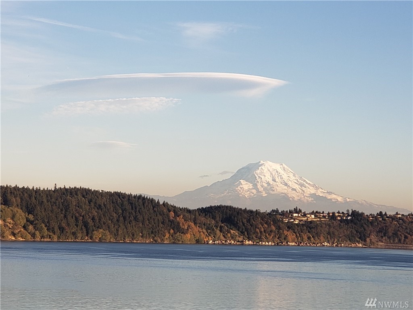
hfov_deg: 36.8
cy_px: 155
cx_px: 206
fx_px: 620
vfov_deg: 28.0
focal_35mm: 52
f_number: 2.4
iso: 32
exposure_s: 1/443
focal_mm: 6
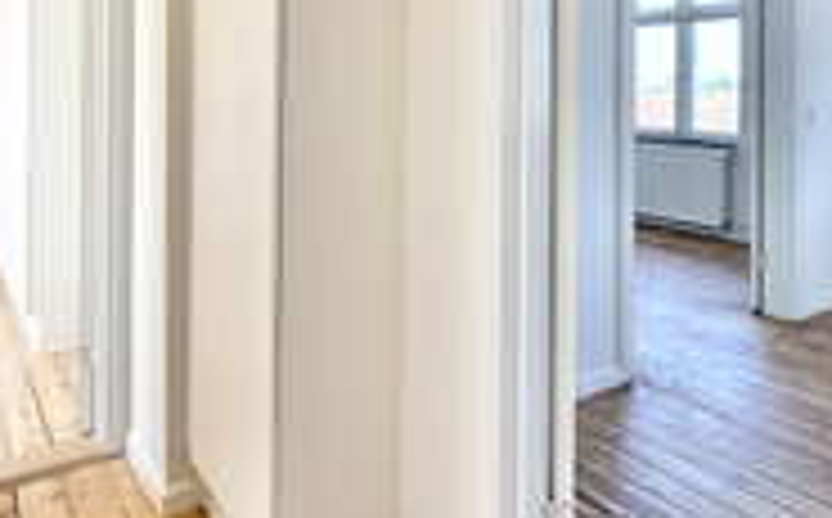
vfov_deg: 39.5
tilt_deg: +0.5
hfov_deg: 62.7
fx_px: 679
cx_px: 353
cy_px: 81
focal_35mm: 30
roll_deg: -0.4
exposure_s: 1/106
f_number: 2.2
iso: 40
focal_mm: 2.22
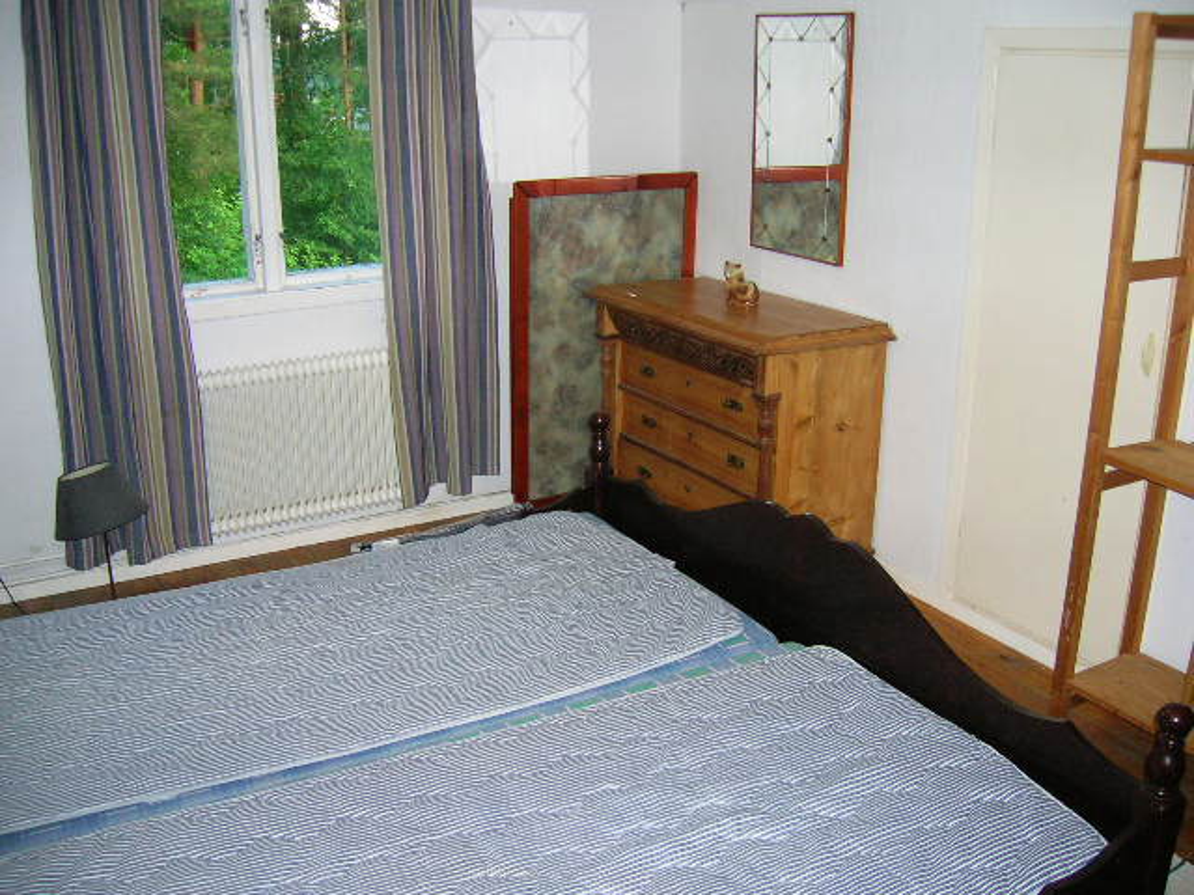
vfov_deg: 41.8
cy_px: 448
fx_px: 1173
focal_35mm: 34
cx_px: 597
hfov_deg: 54.0
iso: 189
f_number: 2.9
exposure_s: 1/60.1
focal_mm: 5.7
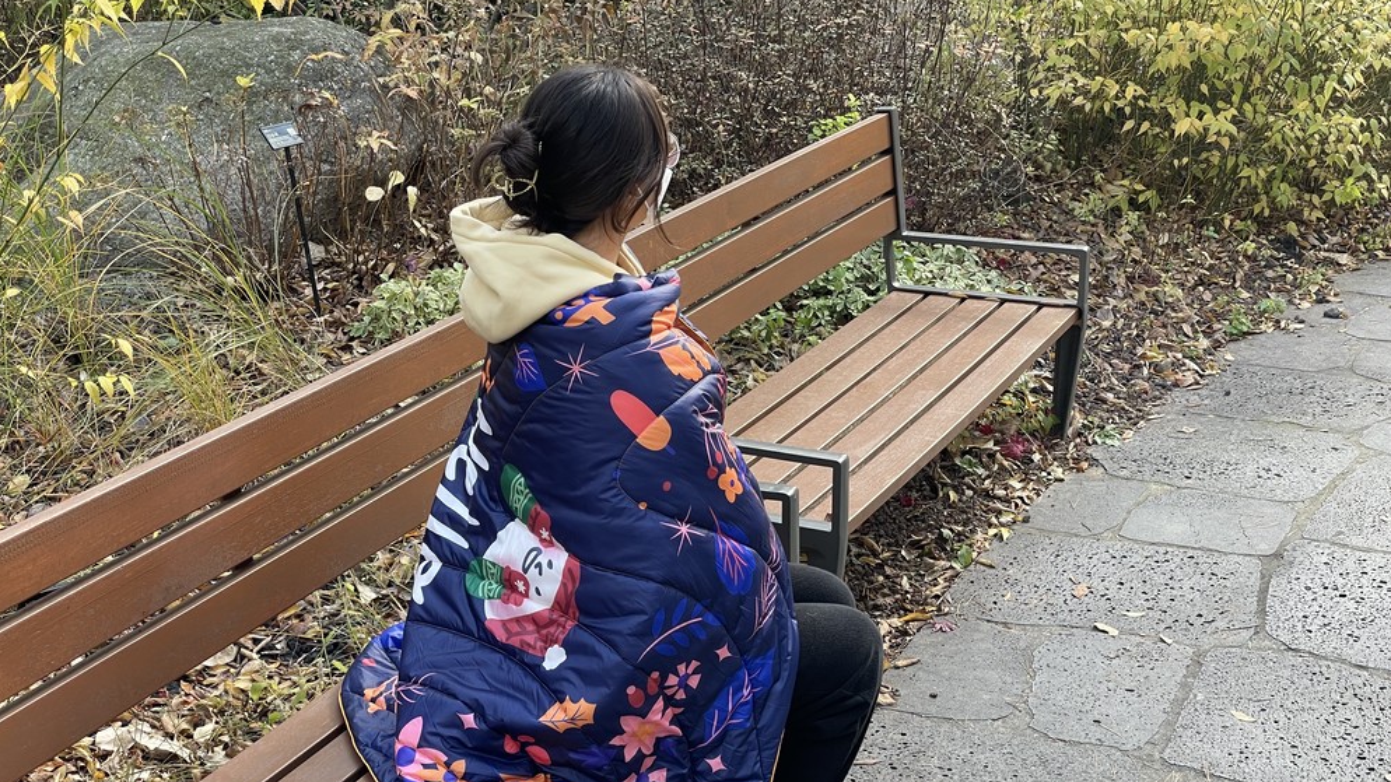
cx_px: 697
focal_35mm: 57
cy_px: 497
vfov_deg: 21.0
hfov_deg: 36.6
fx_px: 2102
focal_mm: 6
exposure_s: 1/122
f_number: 2
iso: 32
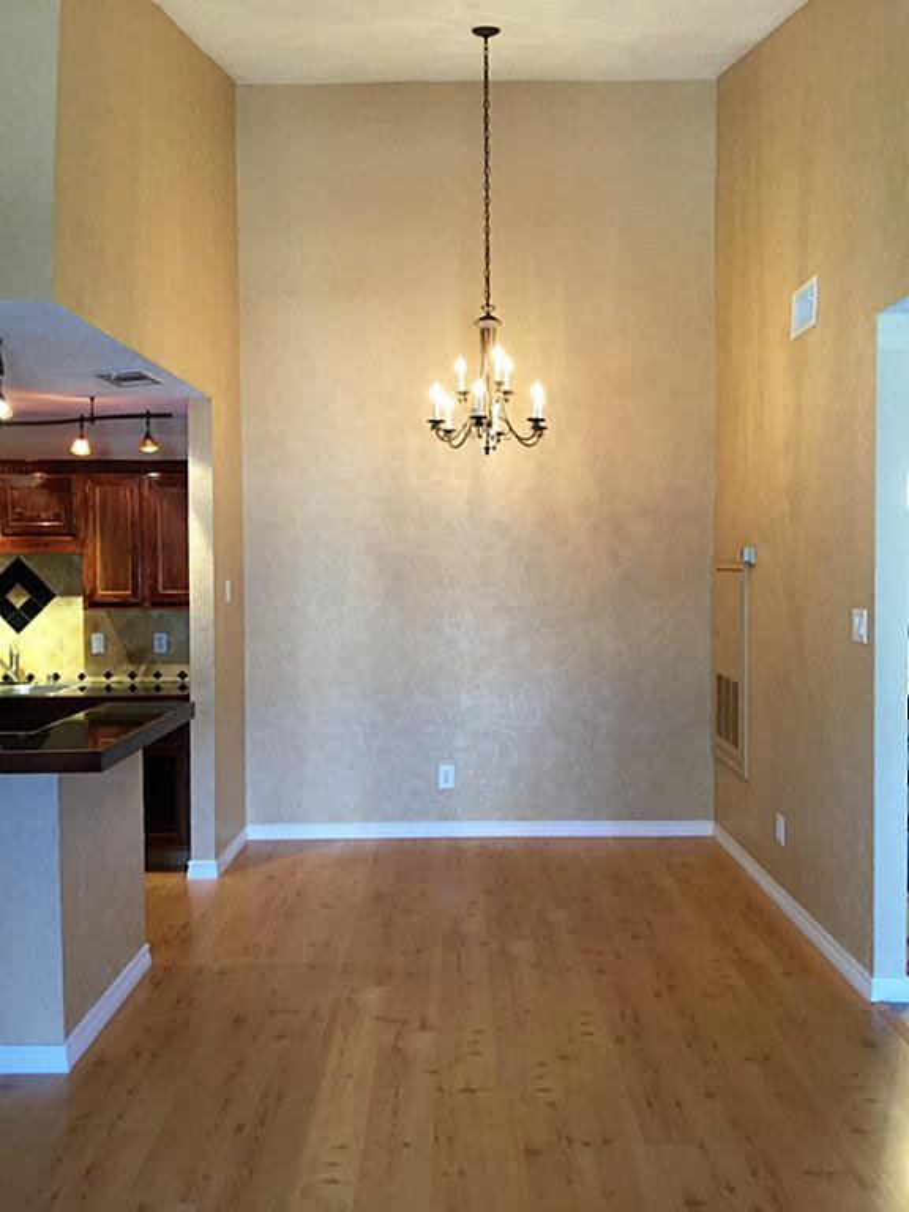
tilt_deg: -1.3
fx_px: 1015
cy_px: 606
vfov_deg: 61.7
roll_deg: -0.3
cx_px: 454
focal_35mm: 29
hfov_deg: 48.2
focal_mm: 4.15
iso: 80
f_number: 2.2
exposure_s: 1/15
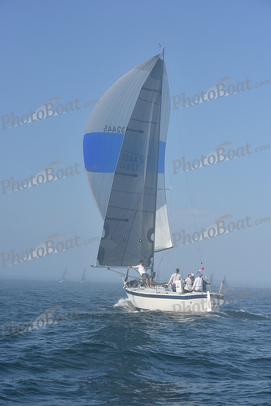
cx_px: 136
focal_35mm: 70
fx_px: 790
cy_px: 203
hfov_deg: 19.5
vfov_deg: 28.8
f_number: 9
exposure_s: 1/1250
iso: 320
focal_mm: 70
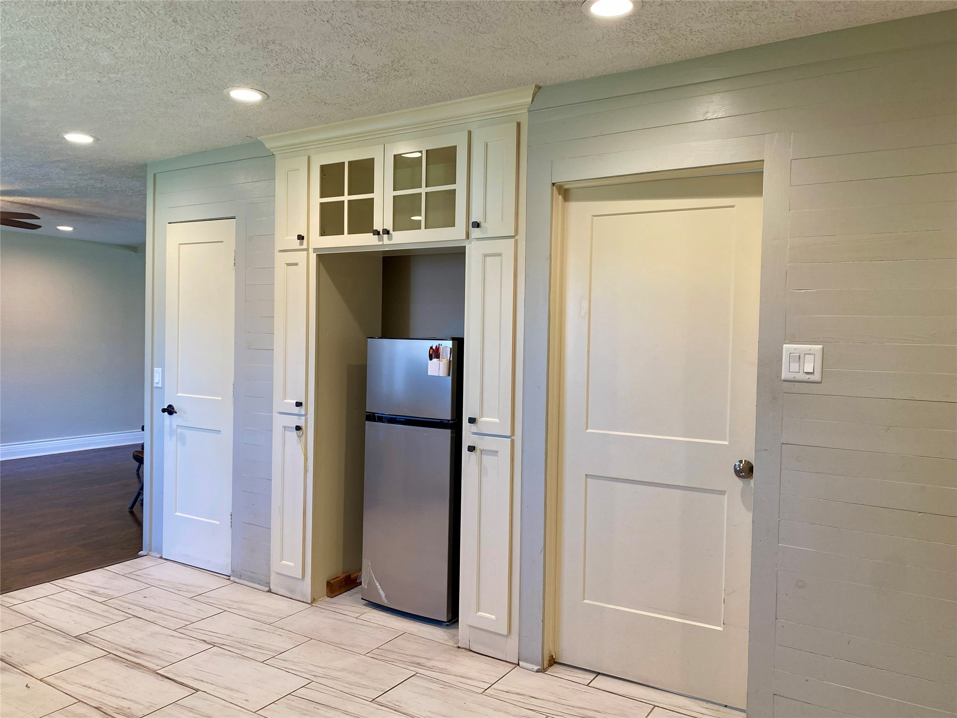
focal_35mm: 26
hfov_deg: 67.3
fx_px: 719
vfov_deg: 53.1
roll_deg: -1.8
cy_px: 359
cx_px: 478
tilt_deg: -2.5
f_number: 1.8
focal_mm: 4.25
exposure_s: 1/60
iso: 80
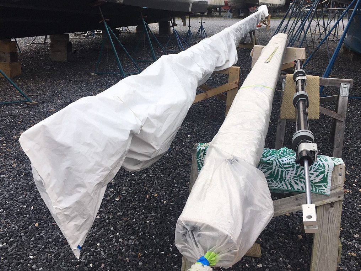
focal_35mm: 29
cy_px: 136
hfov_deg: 61.7
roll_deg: -3.8
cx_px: 180
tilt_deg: -17.9
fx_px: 302
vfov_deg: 48.2
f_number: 2.2
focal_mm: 4.15
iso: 25
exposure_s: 1/725
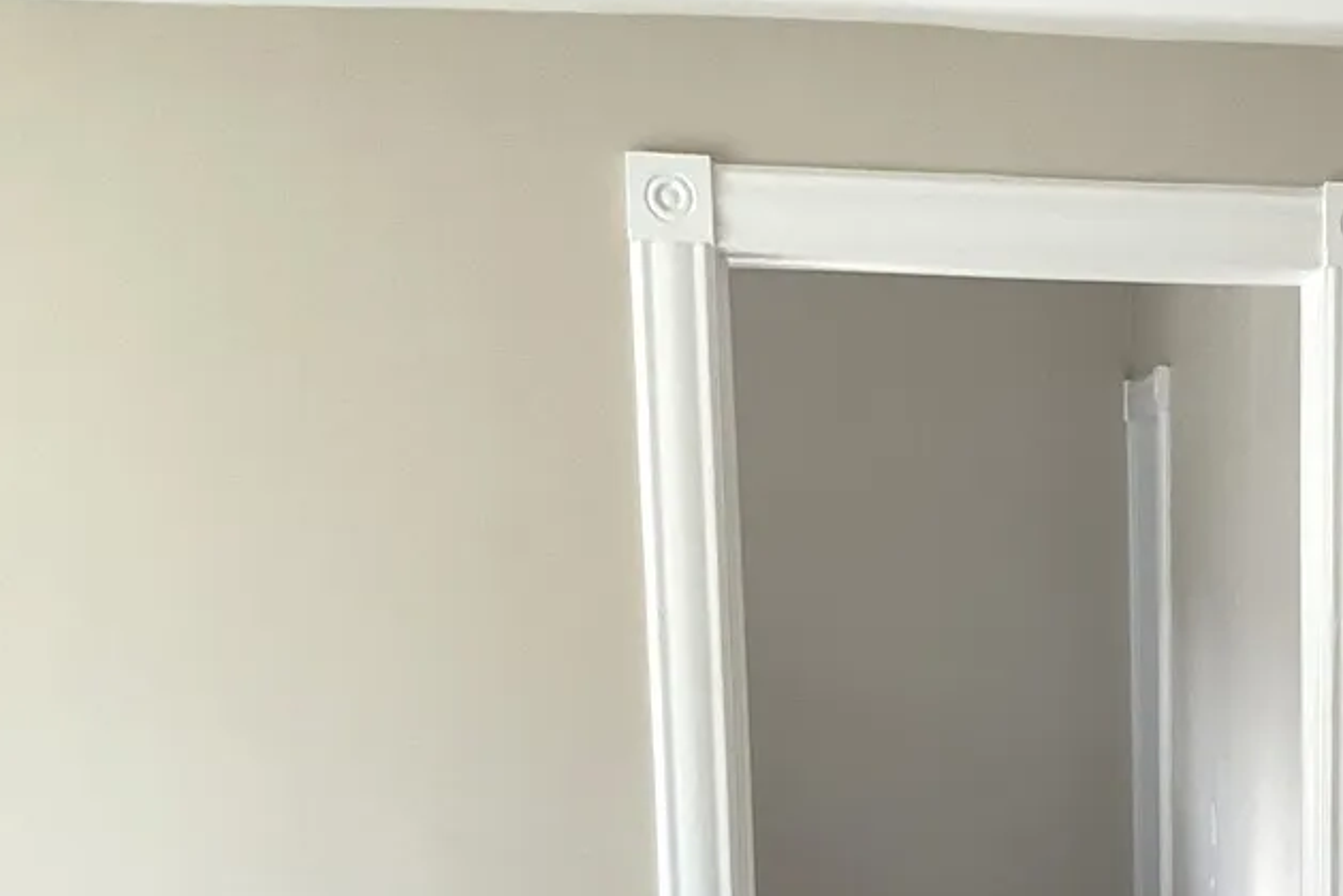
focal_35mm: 69
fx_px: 2575
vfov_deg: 19.0
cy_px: 960
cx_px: 1486
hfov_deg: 26.8
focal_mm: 3
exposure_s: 1/120
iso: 64
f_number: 1.8
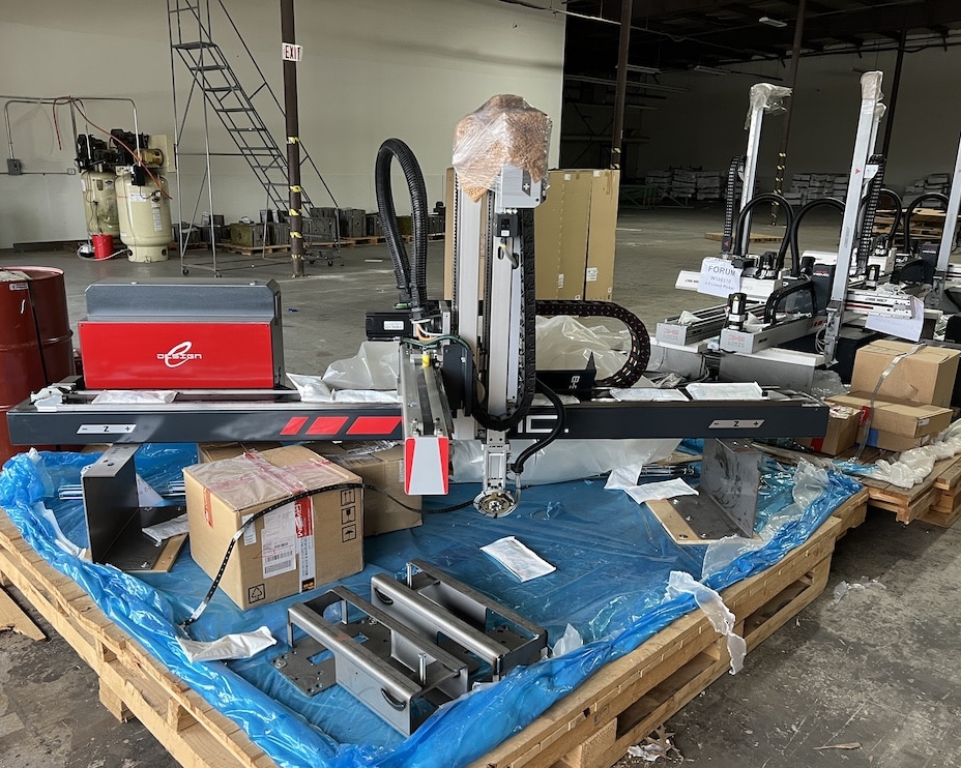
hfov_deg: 62.1
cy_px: 396
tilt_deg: -17.2
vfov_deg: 51.5
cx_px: 433
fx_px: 796
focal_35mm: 28
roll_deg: -1.3
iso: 250
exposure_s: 1/60
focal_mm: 5.7
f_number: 1.5
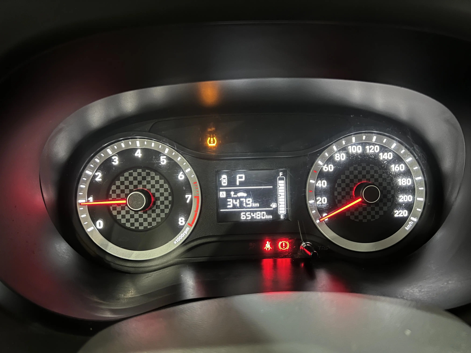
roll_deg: +0.4
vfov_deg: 53.1
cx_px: 236
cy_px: 176
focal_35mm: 26
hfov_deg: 67.3
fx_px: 354
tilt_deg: -21.4
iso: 640
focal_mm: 5.7
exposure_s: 1/15
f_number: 1.5
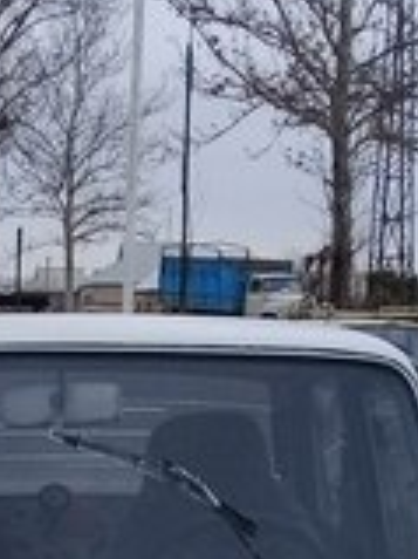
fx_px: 1564
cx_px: 102
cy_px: 819
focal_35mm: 97
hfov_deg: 15.2
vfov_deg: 18.2
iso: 50
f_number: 2.2
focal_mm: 3.3
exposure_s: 1/492
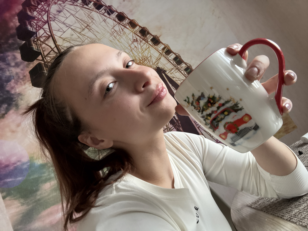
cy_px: 116
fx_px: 205
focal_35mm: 23
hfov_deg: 73.9
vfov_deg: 58.9
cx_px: 154
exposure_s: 1/60
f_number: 1.9
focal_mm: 2.69
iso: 200
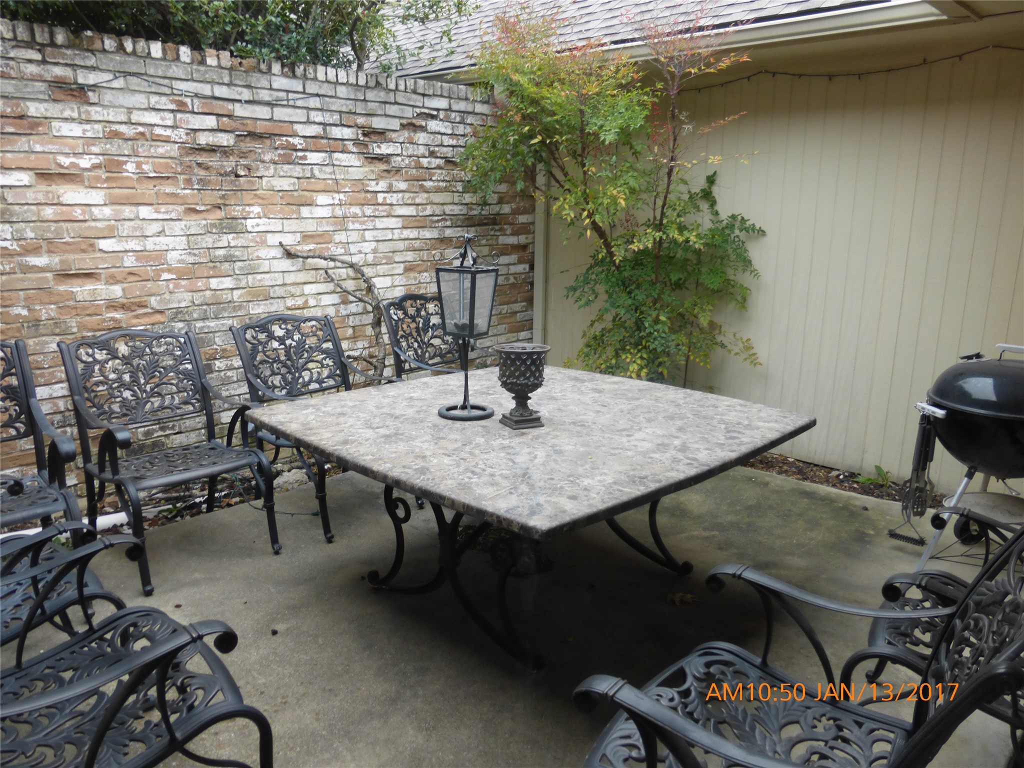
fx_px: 740
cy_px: 384
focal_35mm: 25
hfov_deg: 69.4
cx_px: 512
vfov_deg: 54.9
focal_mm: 4.3
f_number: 3.3
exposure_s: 1/60
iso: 100
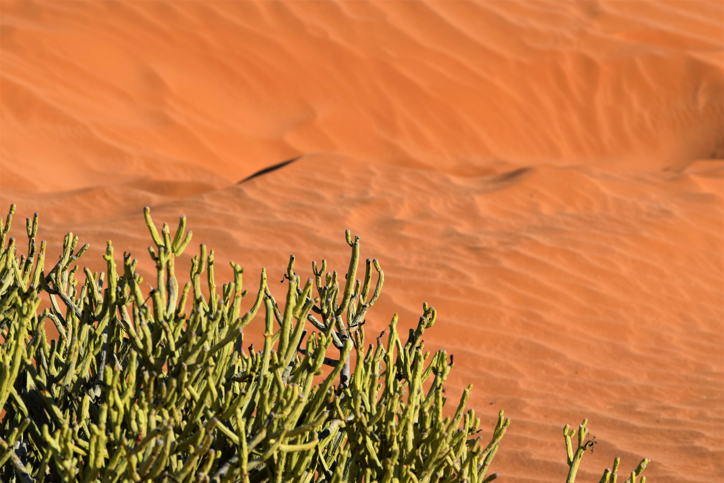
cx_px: 362
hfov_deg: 10.5
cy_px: 242
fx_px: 3921
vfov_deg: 7.0
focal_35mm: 195
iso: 200
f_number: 10
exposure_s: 1/400
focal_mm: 130
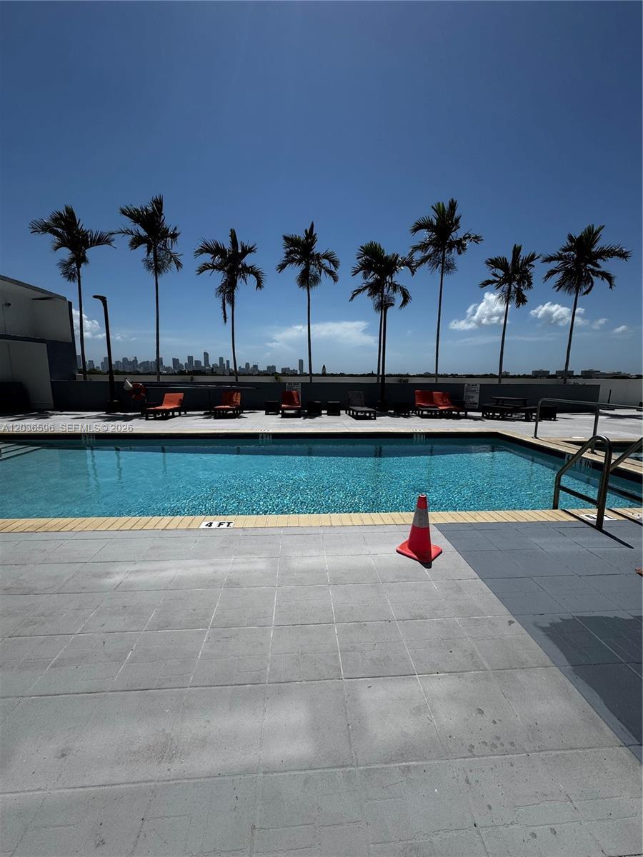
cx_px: 322
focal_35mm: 14
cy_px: 428
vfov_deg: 102.1
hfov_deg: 85.7
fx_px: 347
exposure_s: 1/3906
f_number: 2.2
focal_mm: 2.22
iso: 32
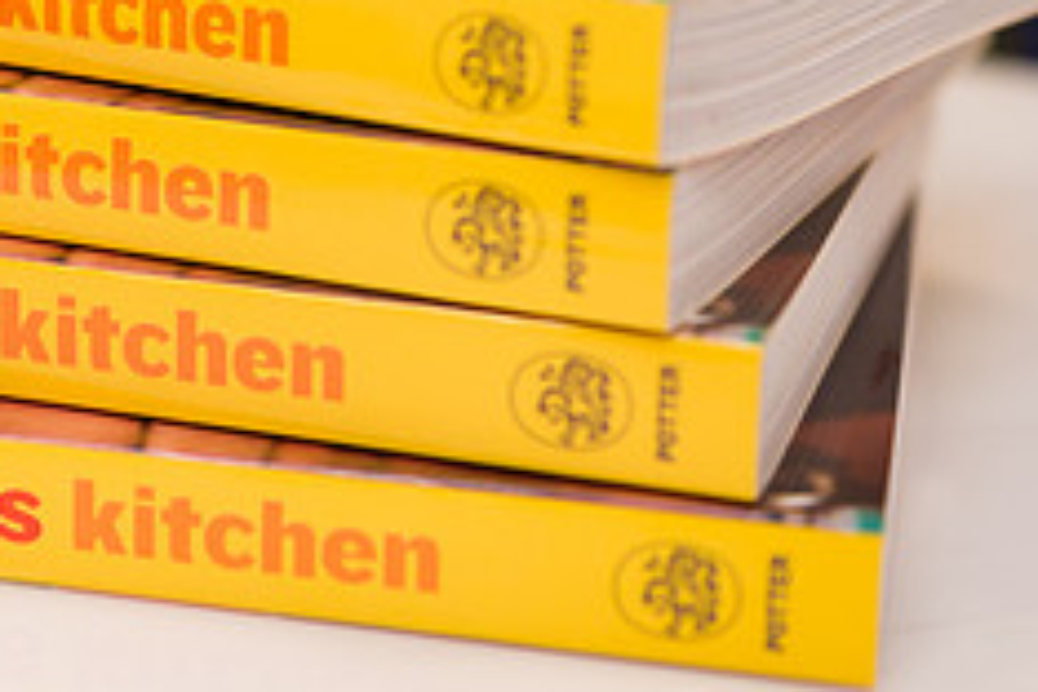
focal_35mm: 94
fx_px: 2710
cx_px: 138
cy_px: 35
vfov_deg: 14.4
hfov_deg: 21.3
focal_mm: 38
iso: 400
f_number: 3.2
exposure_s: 1/200
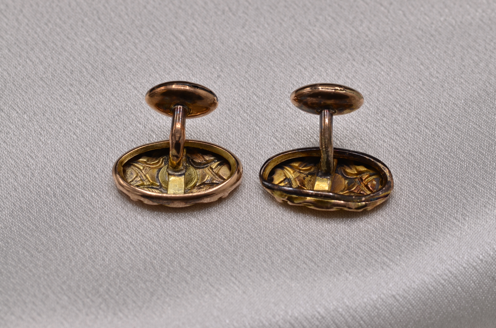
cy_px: 164
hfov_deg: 13.1
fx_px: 2166
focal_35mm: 158
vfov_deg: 8.7
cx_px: 248
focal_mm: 105
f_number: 18
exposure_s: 1/40
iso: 100
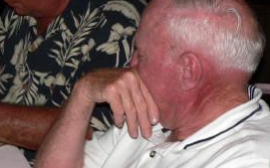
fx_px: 1007
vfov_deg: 9.6
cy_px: 67
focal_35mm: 137
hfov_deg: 15.1
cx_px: 46
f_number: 3.2
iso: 100
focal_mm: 12
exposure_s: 1/60
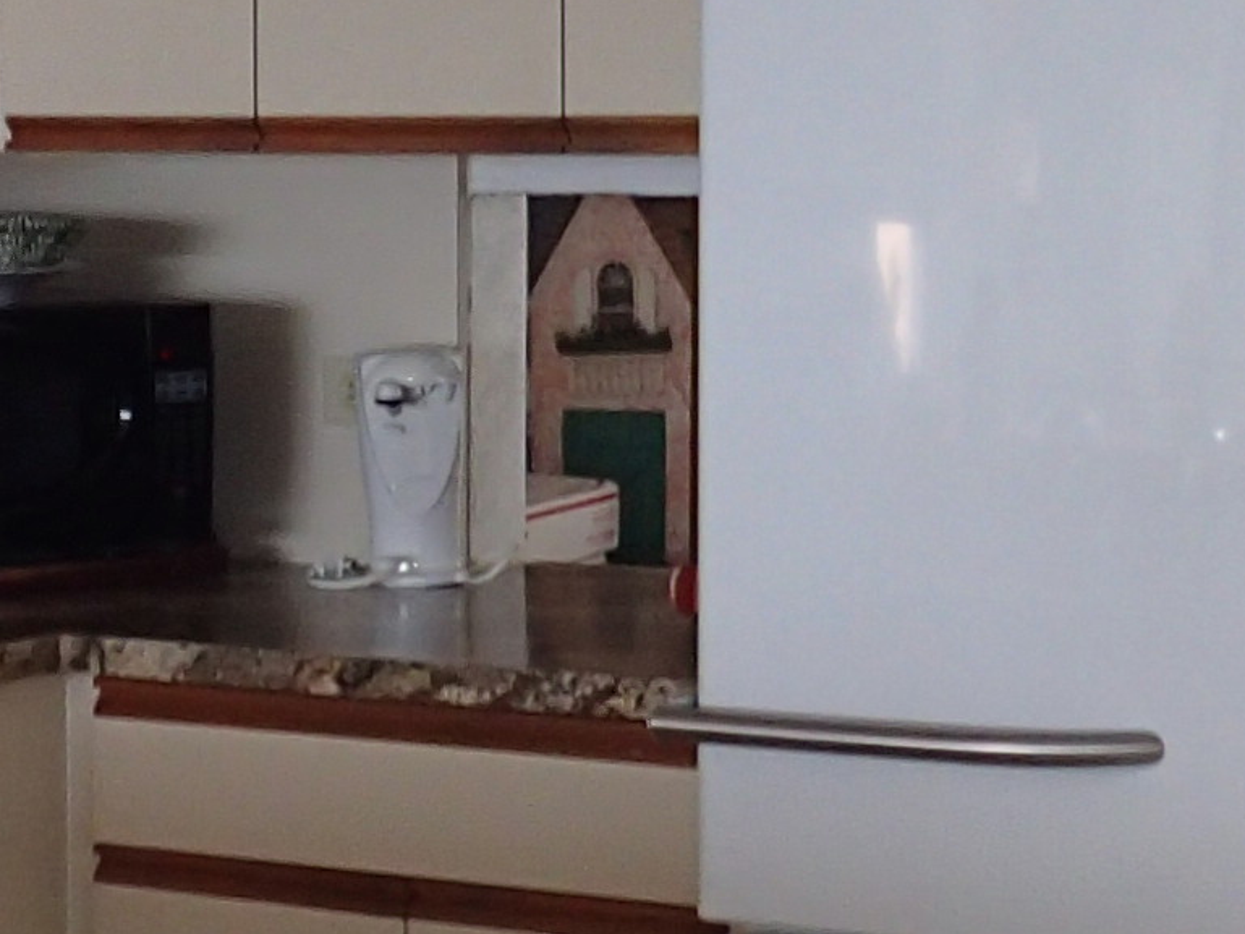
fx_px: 4640
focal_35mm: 129
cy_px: 353
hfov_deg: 14.9
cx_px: -104
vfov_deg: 11.5
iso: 200
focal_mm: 4.5
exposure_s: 1/60
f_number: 2
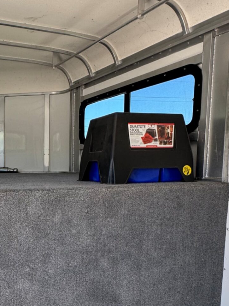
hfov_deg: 36.3
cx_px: 23
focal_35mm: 37
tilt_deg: -5.1
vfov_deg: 49.5
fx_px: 327
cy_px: 196
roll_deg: +1.1
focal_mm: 2.22
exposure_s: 1/99
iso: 80
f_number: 2.2
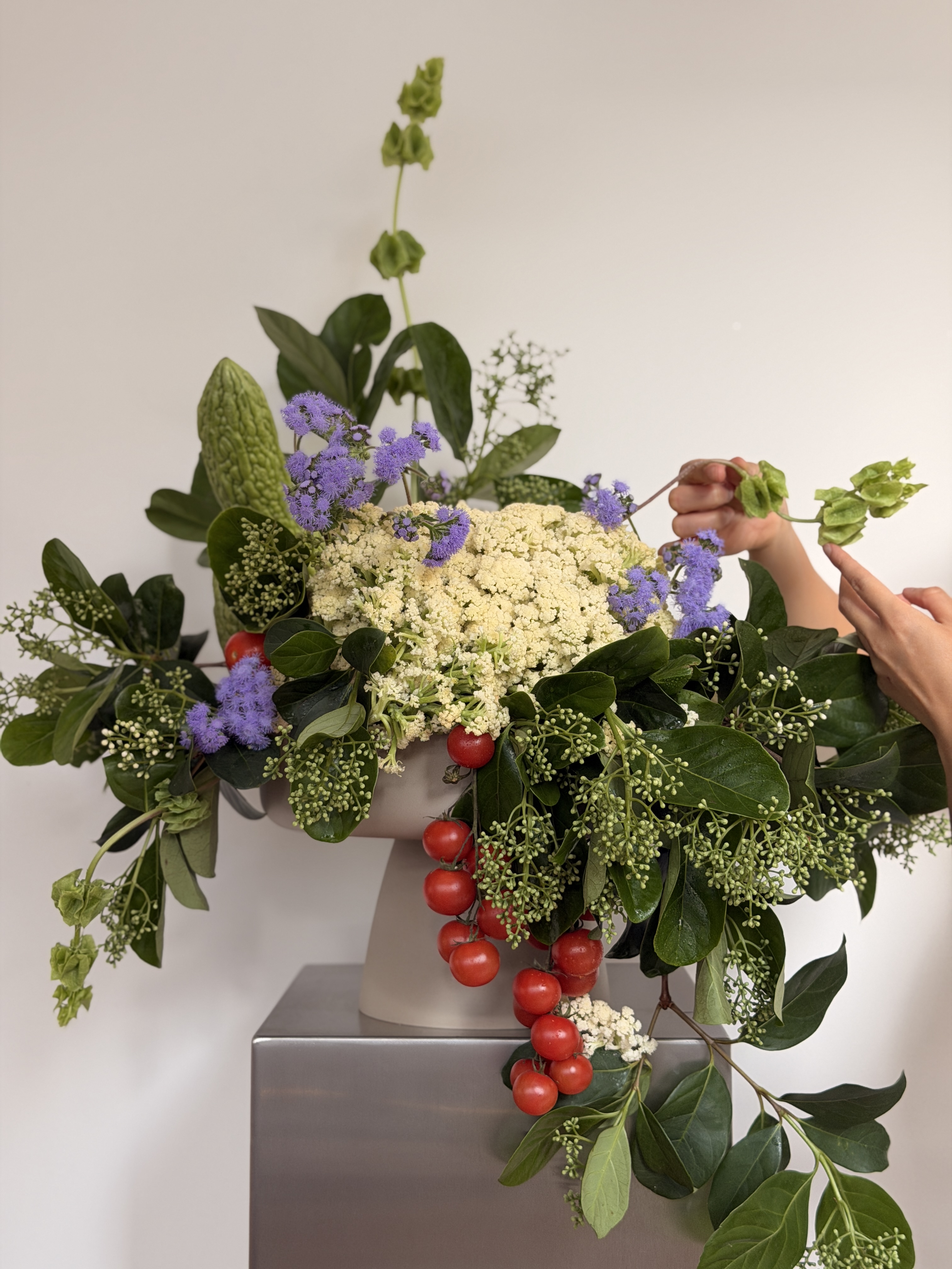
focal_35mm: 48
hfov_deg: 30.3
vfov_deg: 39.7
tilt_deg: +1.7
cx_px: 476
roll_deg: -0.3
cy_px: 634
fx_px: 1760
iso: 100
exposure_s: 1/82
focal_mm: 6.76
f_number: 1.78
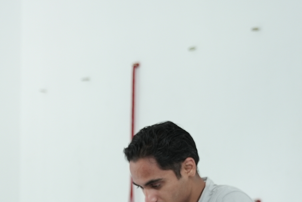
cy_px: 281
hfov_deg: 17.0
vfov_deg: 11.2
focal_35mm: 118
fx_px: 993
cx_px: 22
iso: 800
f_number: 2.8
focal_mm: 42.1
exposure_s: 1/160
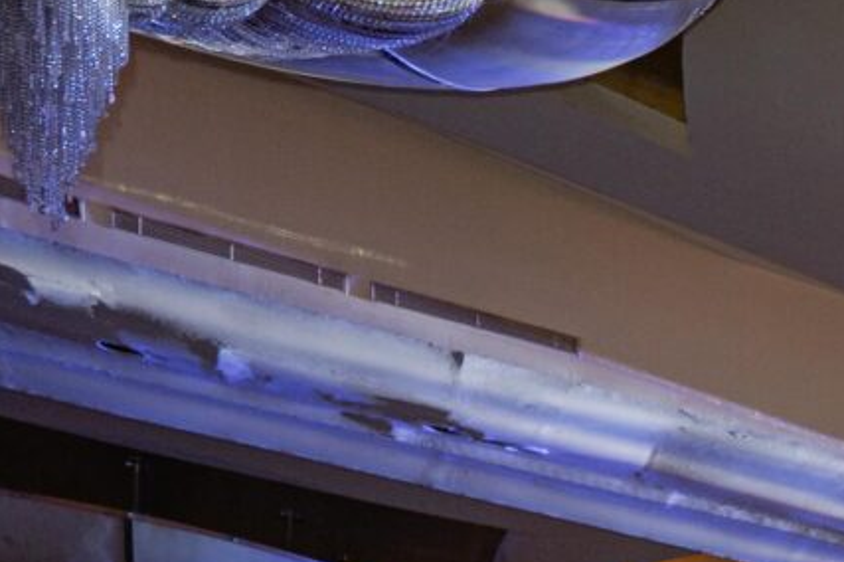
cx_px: 2083
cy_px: 1390
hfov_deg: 14.4
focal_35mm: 84
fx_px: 1968
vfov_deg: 12.4
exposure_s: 1/60
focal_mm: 14
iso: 200
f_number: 2.8
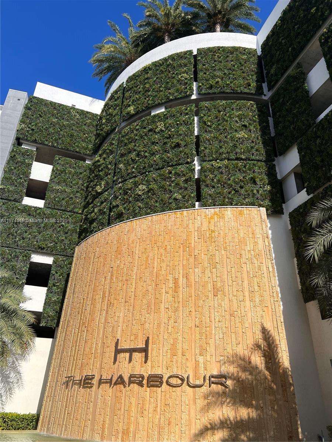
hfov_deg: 53.1
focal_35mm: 26
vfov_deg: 67.3
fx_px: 332
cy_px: 221
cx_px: 166
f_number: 1.5
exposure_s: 1/6211
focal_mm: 5.7
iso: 50
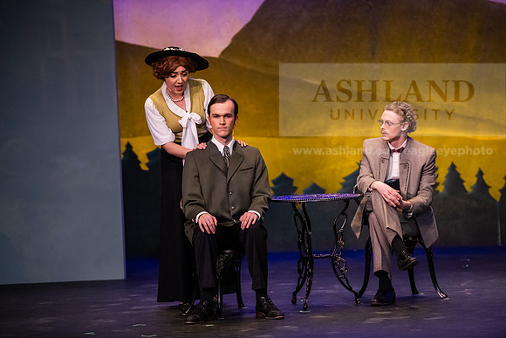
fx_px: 2530
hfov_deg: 11.4
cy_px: 169
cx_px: 253
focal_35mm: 180
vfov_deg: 7.6
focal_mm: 180
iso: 4000
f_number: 3.2
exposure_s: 1/320
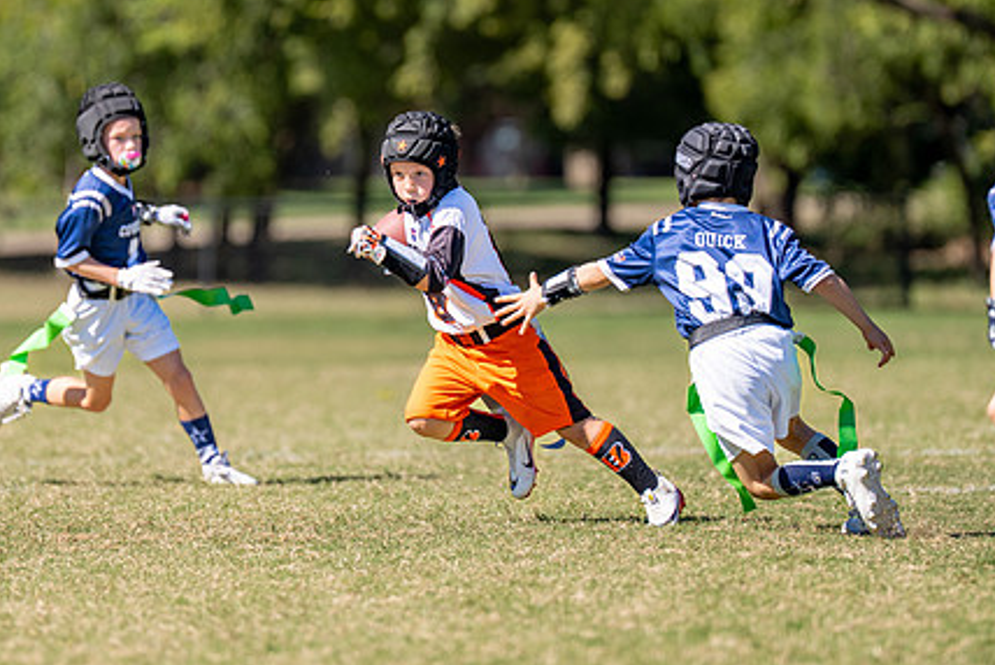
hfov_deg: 5.0
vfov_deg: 3.3
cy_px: 256
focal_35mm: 412
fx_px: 11395
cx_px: 416
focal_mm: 200
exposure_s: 1/2500
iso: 160
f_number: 2.8
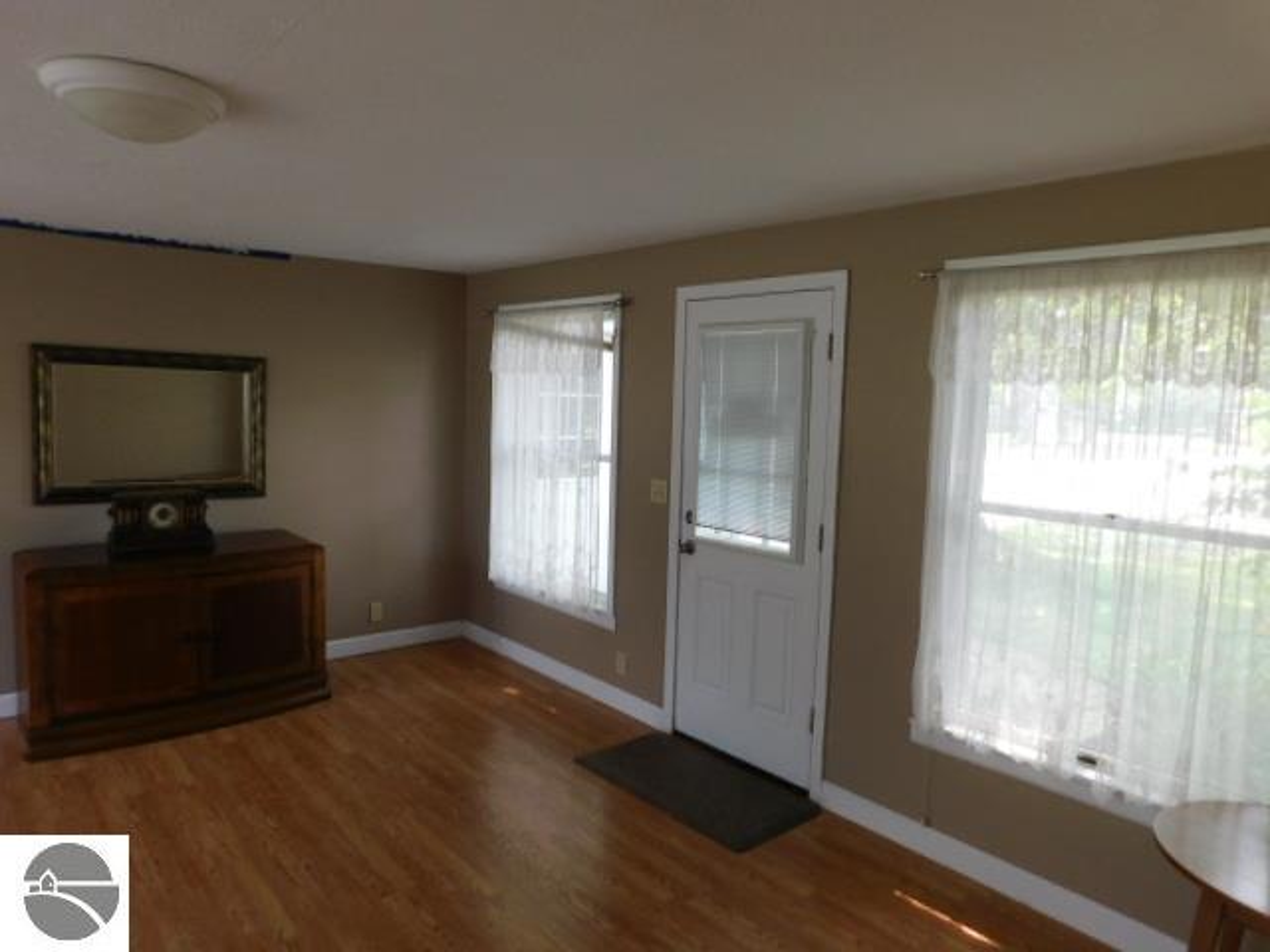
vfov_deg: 58.9
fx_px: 844
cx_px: 635
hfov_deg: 73.9
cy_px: 476
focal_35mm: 23
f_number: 3
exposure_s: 1/30
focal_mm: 4
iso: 125
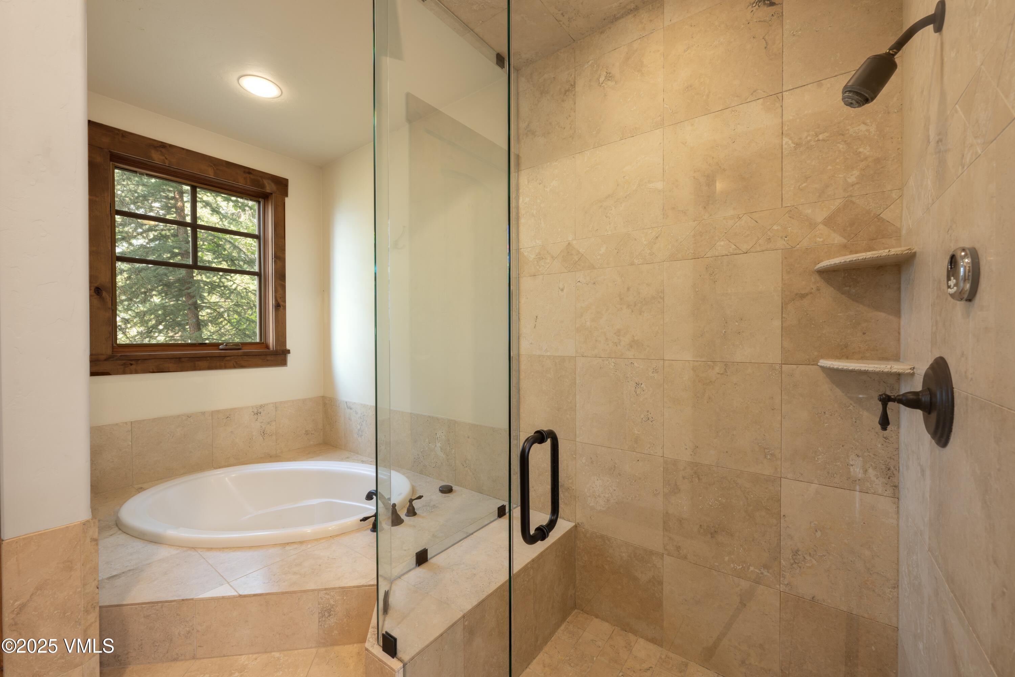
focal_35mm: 14
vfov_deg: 81.2
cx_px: 508
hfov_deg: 104.3
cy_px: 338
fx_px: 395
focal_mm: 14
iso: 100
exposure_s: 1/2
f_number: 11
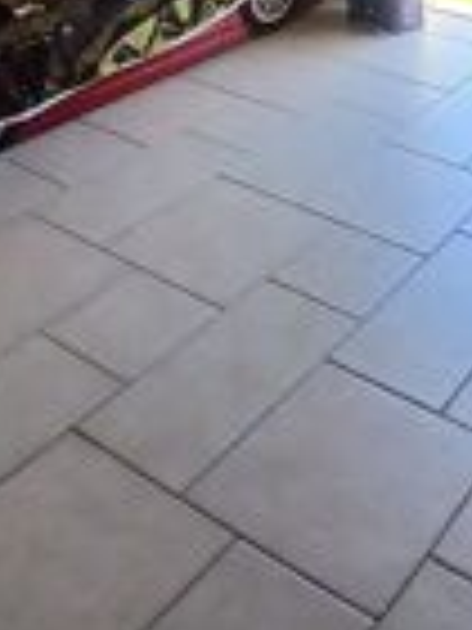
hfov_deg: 27.2
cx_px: 405
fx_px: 945
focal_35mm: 52
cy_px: -187
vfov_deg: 29.6
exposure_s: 1/100
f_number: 2.2
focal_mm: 1.4
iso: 64
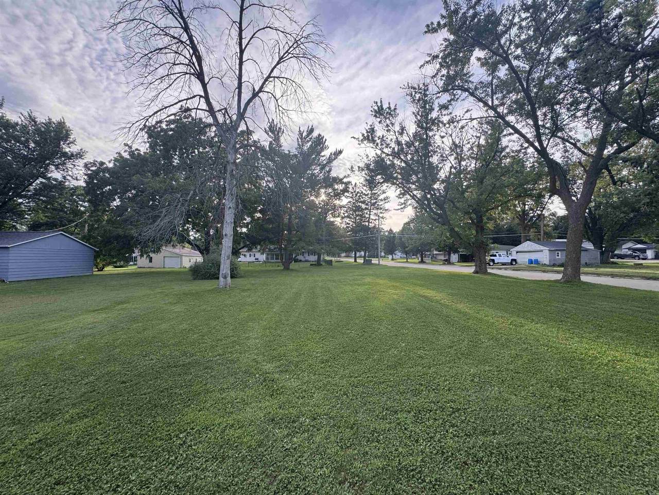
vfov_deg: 85.7
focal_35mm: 14
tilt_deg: +2.0
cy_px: 248
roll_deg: -0.4
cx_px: 330
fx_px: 267
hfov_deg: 102.1
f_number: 2.2
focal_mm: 2.22
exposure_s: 1/346
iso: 40
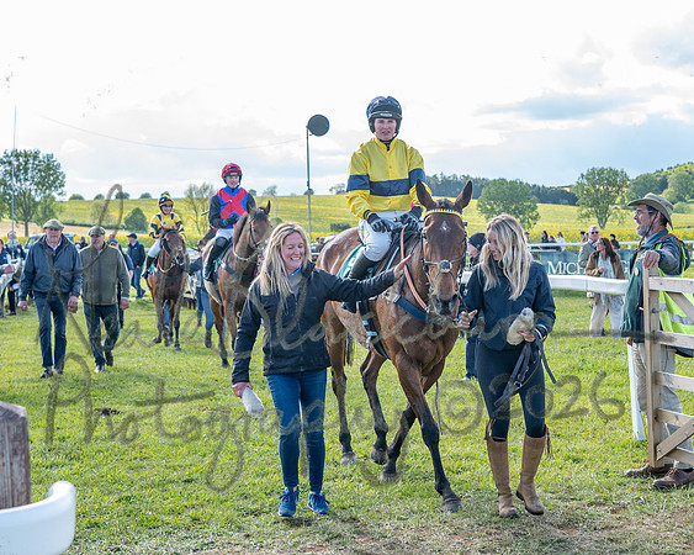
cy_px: 166
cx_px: 431
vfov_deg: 24.3
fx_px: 1277
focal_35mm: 62
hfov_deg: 30.3
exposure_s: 1/480
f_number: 4
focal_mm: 38
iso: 200
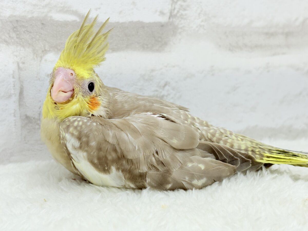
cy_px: 116
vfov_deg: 28.0
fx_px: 463
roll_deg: -0.5
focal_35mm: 52
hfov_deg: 36.8
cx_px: 154
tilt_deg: -10.1
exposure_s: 1/100
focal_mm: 5.96
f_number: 1.6
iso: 80
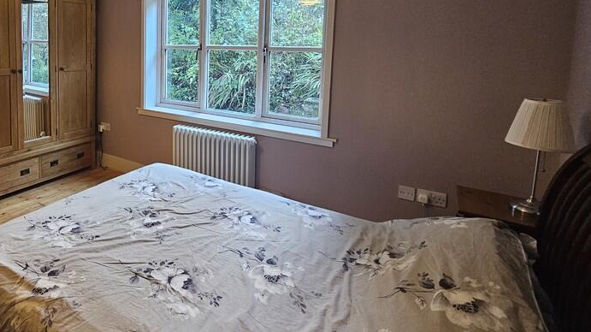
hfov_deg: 78.4
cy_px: 73
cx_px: 158
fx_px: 329
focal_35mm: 21
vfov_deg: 50.7
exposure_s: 1/50
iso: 400
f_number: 2.2
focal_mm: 2.2
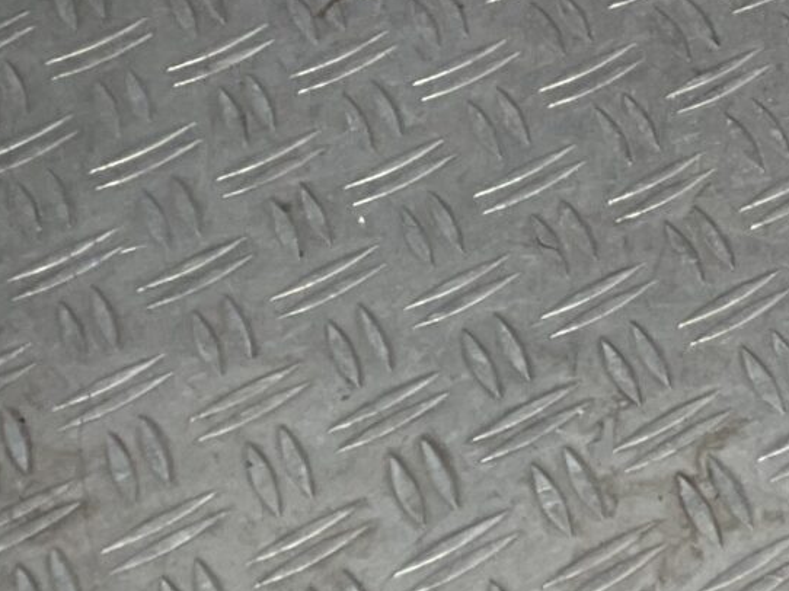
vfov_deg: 9.9
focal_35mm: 137
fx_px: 3121
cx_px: 1777
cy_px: -659
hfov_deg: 12.1
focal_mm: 3
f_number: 1.8
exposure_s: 1/375
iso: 16
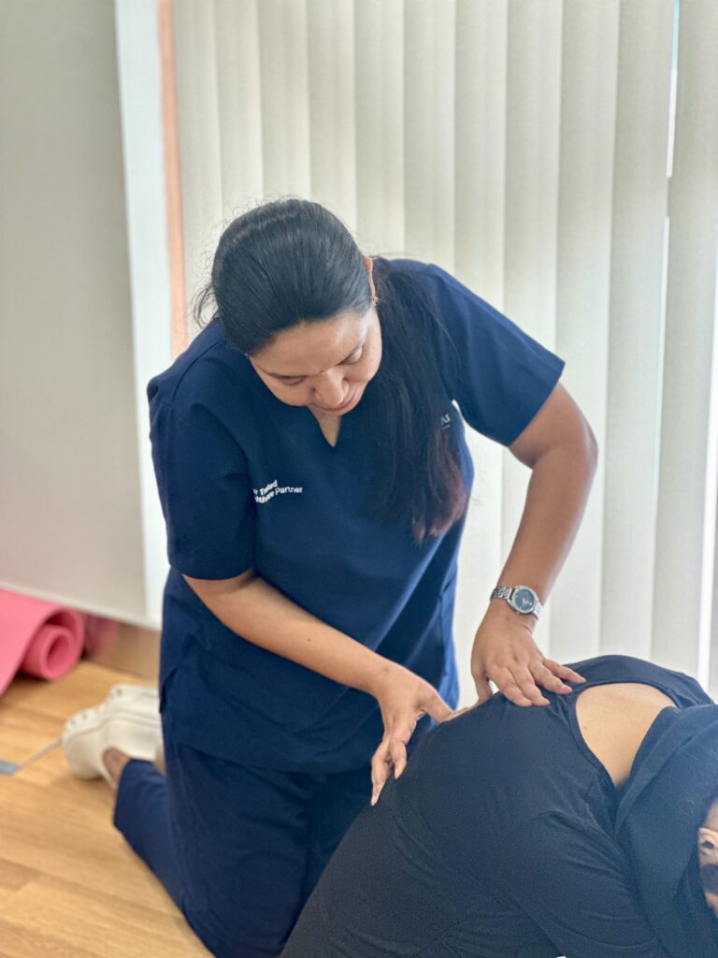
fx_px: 2129
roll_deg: +0.0
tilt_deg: -20.1
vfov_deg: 25.3
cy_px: 479
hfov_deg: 19.1
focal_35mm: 77
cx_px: 359
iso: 250
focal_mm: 9
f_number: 2.8
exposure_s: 1/94
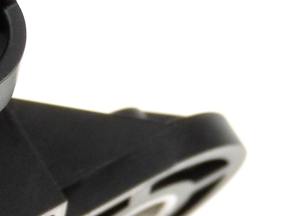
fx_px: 4303
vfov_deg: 2.9
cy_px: 219
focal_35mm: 517
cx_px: -62
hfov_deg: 3.8
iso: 250
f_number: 3.6
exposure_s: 1/160
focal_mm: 24.2
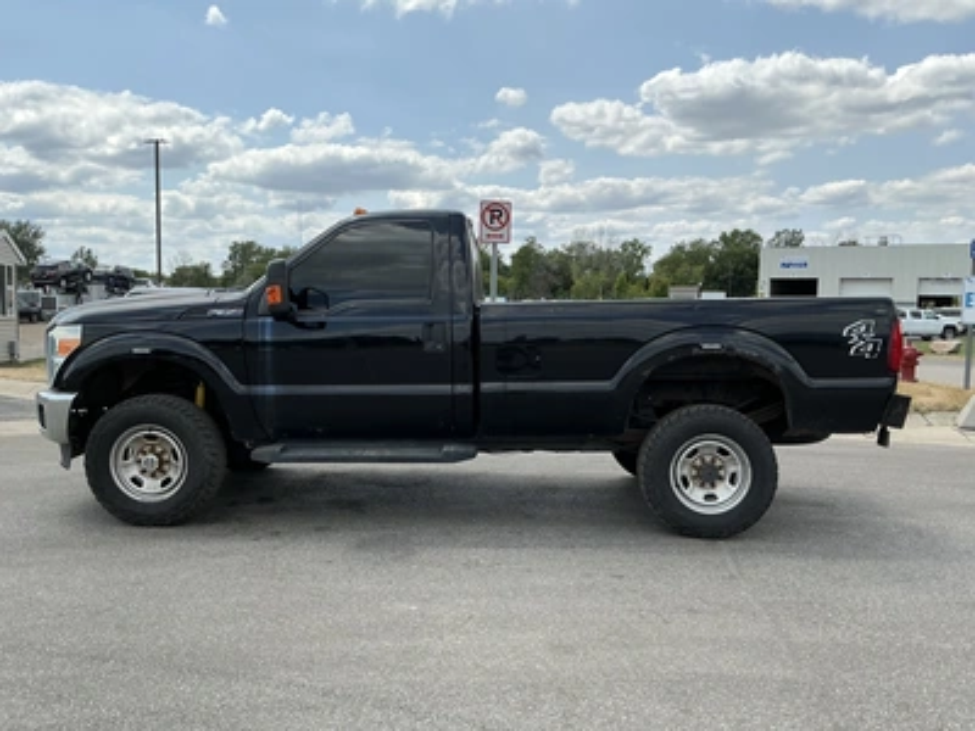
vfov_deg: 49.7
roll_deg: -1.9
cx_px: 488
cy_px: 366
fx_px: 789
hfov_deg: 63.4
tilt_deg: -1.0
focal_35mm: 28
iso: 25
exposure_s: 1/1912
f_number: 1.8
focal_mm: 3
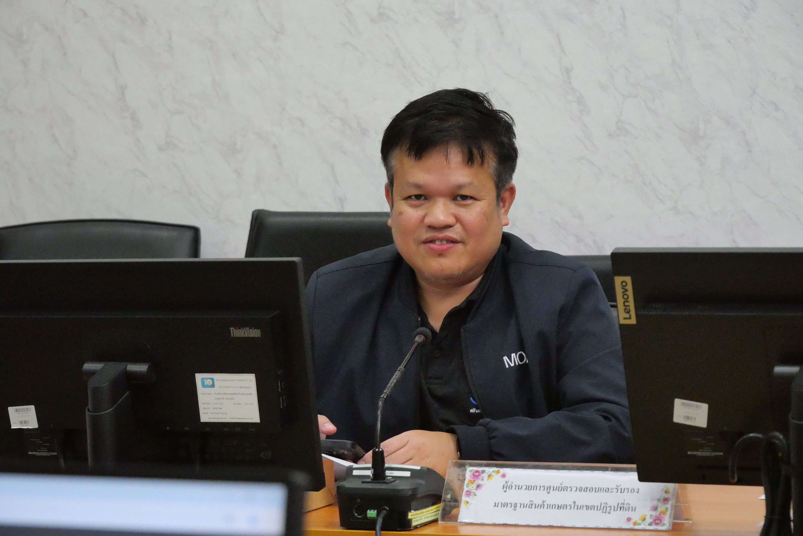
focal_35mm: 124
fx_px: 2768
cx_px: 402
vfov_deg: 11.1
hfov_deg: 16.5
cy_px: 268
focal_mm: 60
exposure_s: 1/125
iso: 6400
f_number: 5.6
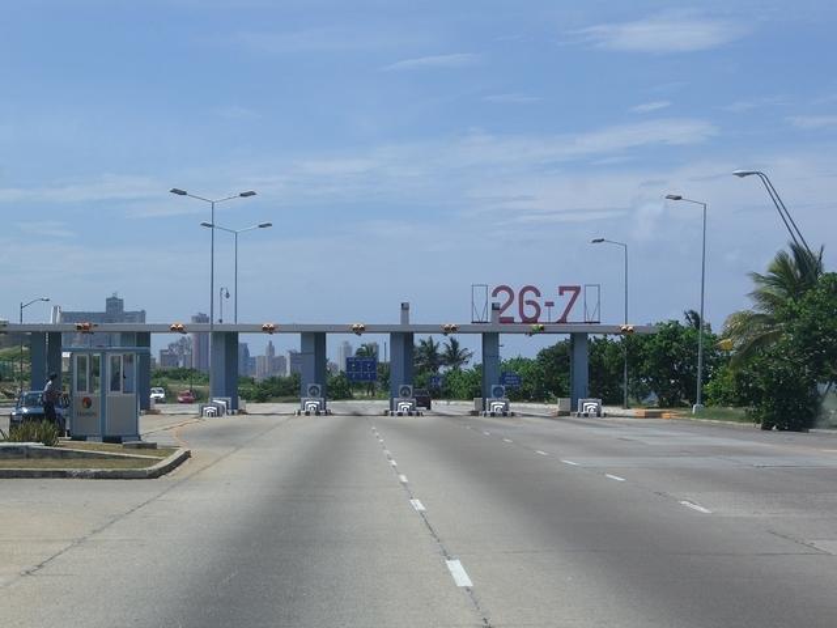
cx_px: 418
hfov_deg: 17.3
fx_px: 2756
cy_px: 314
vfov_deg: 13.0
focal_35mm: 114
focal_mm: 23.7
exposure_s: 1/320
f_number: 7.4
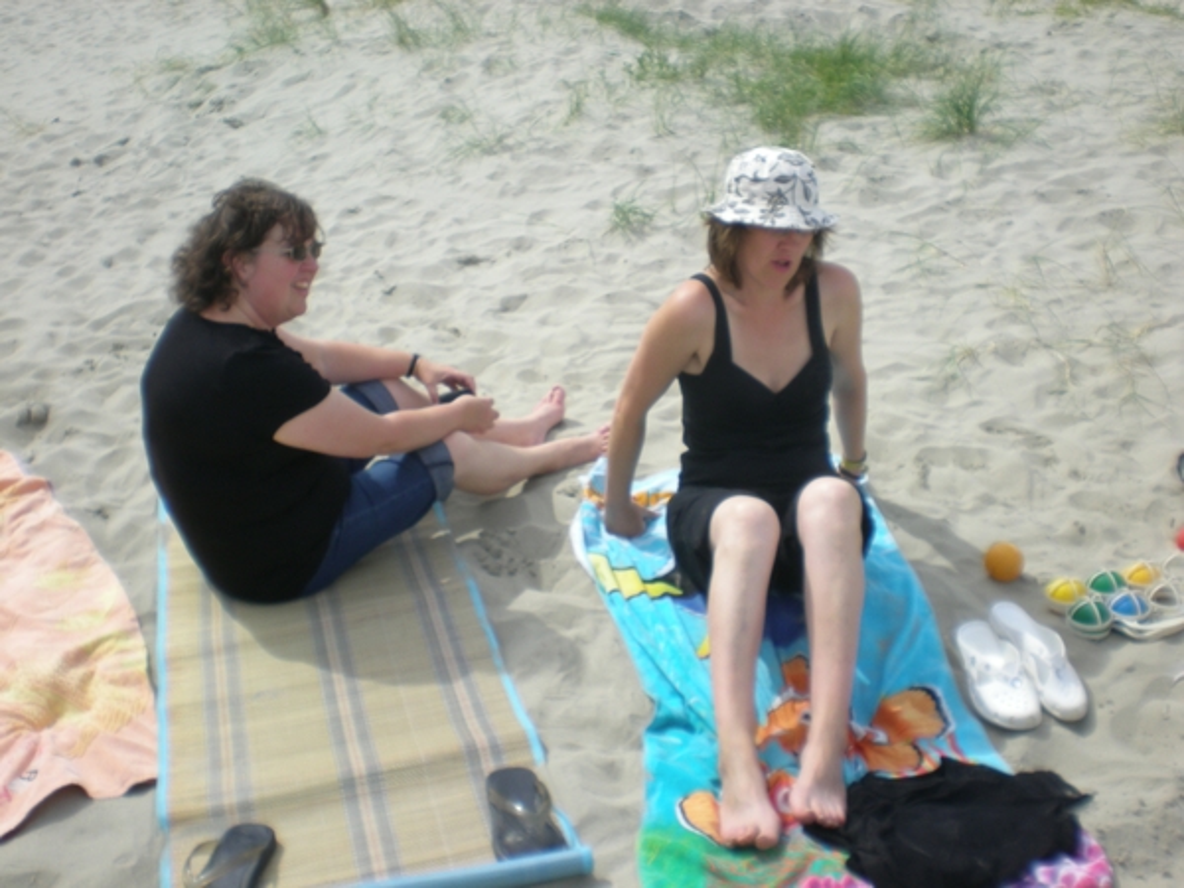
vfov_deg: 37.7
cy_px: 444
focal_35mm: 38
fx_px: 1300
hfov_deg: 49.0
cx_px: 592
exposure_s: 1/353
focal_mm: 6.3
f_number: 4.6
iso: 50
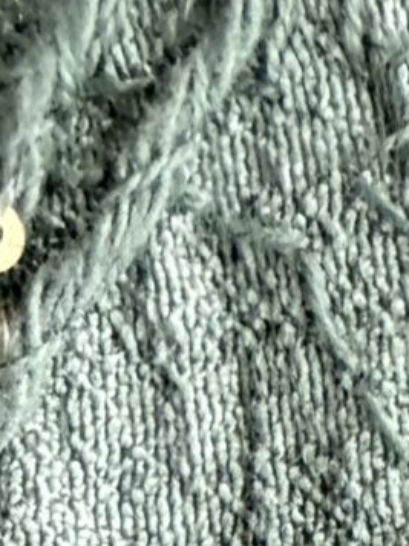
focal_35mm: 180
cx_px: 953
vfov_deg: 9.5
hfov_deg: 7.7
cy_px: 1409
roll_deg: -5.3
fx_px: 2836
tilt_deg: -19.6
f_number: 2.2
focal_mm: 2.22
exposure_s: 1/82
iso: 320
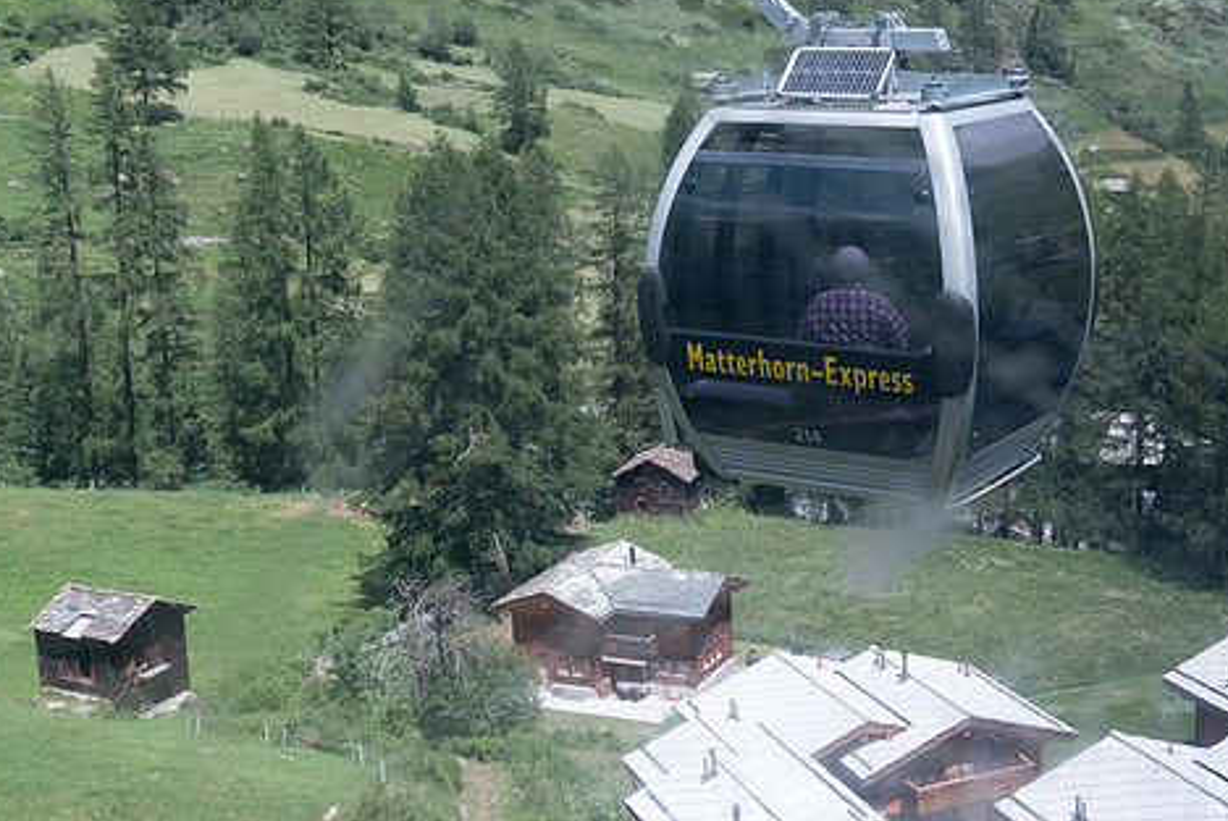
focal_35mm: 52
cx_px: 727
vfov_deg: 26.0
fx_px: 1775
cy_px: 324
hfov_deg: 38.0
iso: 1000
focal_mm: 27.9
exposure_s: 1/250
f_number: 10
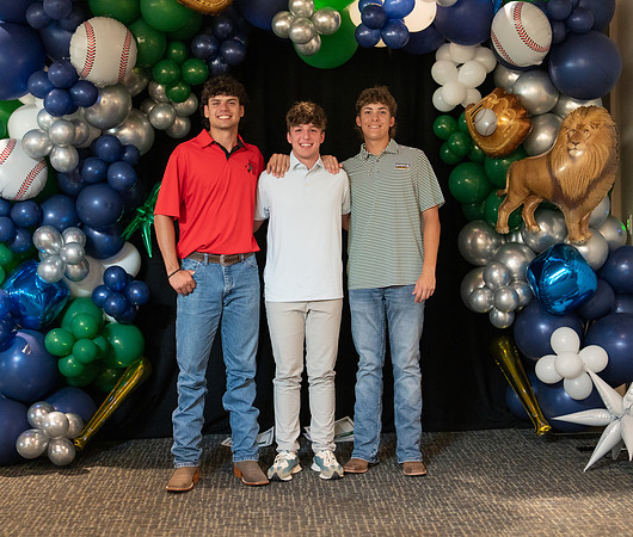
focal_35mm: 58
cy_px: 268
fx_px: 1122
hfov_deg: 31.5
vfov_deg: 26.9
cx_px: 318
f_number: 1.2
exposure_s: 1/320
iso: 1600
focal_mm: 50
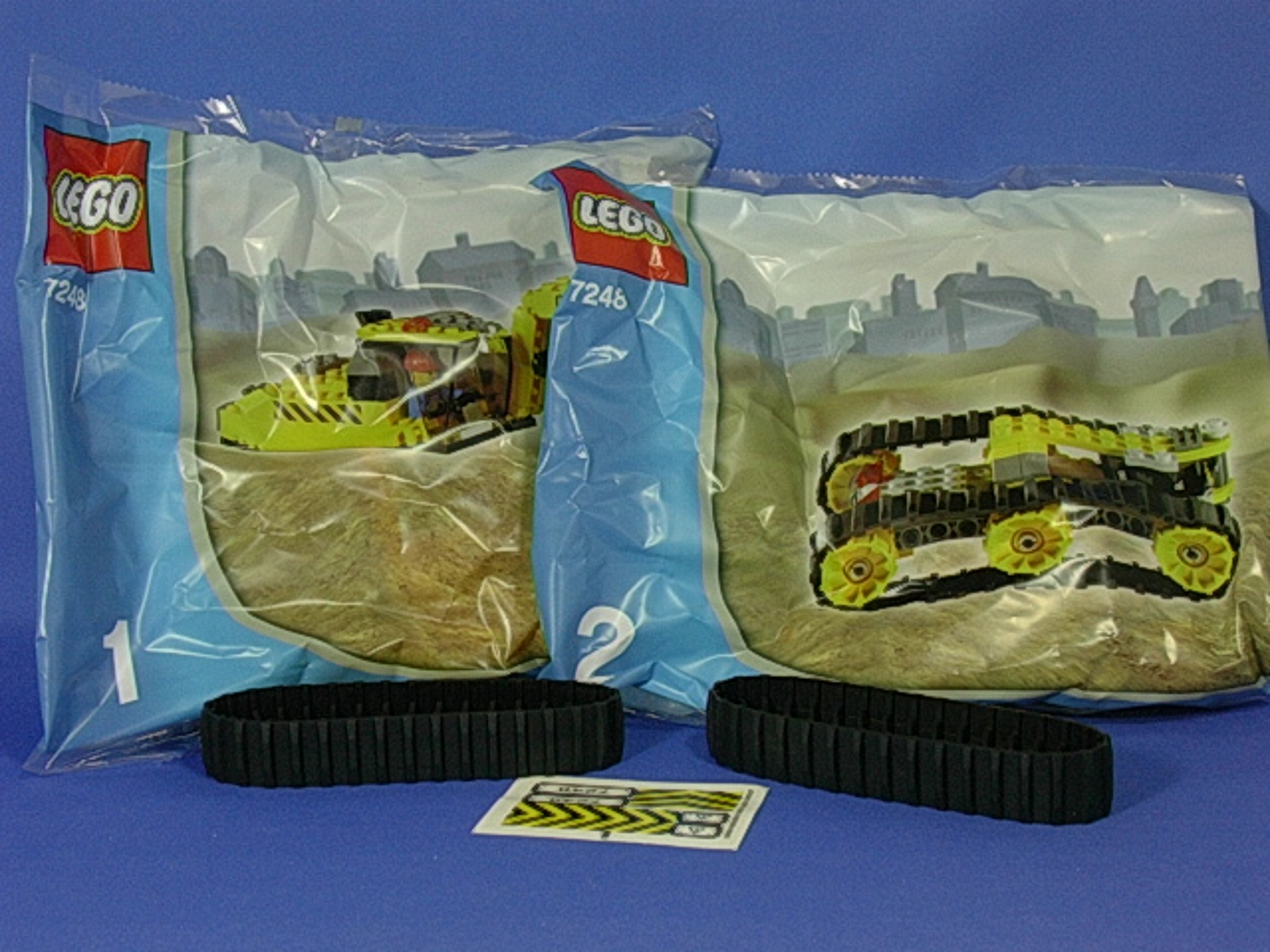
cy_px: 476
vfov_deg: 24.4
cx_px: 635
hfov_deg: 32.2
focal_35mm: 60
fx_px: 2201
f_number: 3.4
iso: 70
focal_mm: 9
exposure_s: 1/16.4
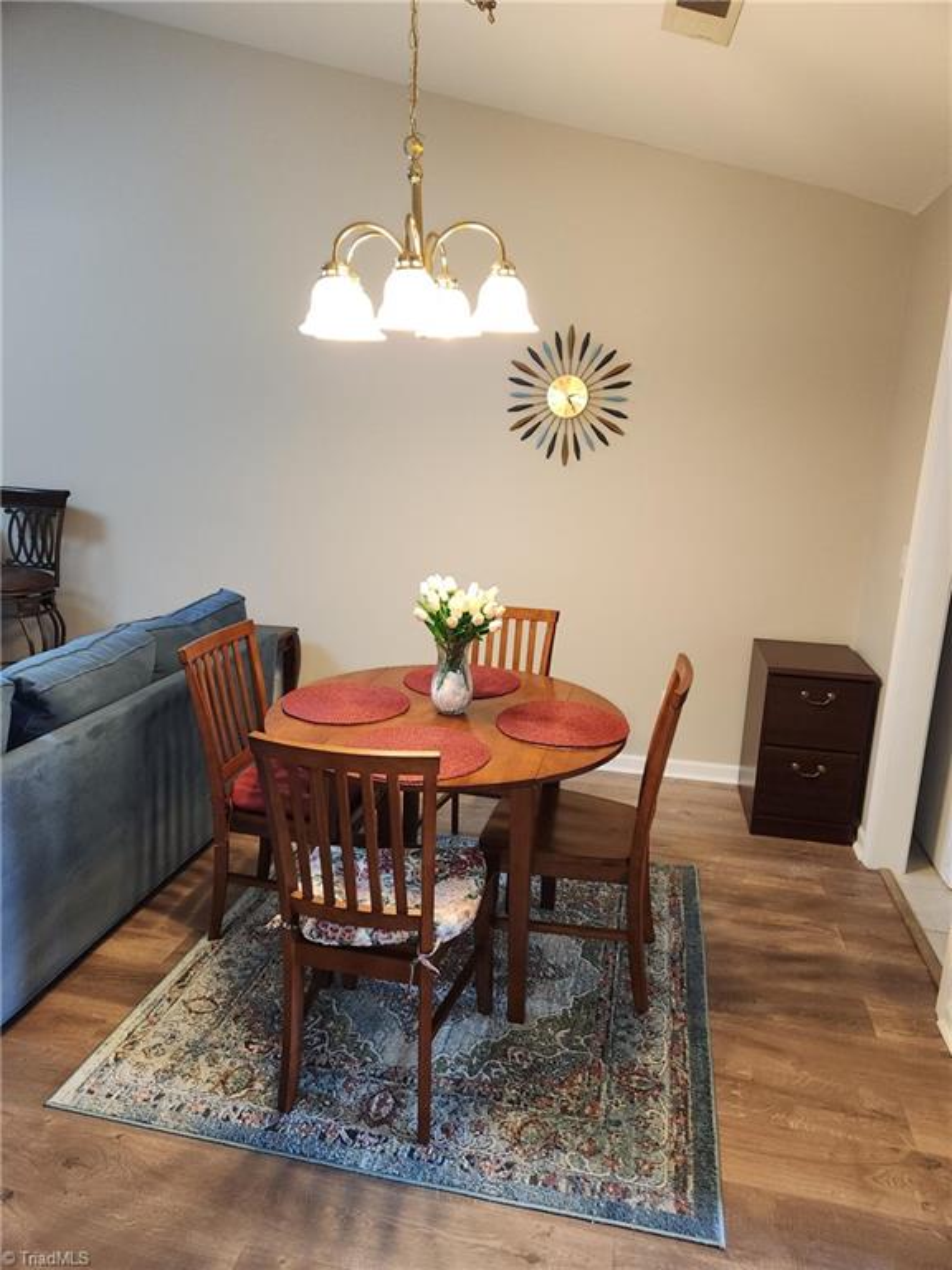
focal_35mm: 23
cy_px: 635
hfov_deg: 58.9
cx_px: 476
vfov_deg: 73.9
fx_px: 843
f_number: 1.8
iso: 100
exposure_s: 1/40
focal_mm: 5.4
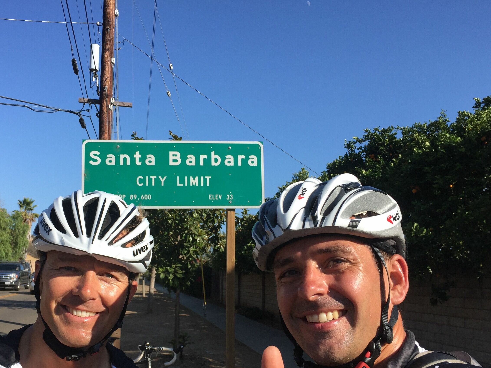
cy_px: 231
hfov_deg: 49.9
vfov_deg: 38.4
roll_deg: -1.5
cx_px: 205
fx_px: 525
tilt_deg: +4.7
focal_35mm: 37
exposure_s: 1/1464
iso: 32
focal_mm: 4.15
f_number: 2.2
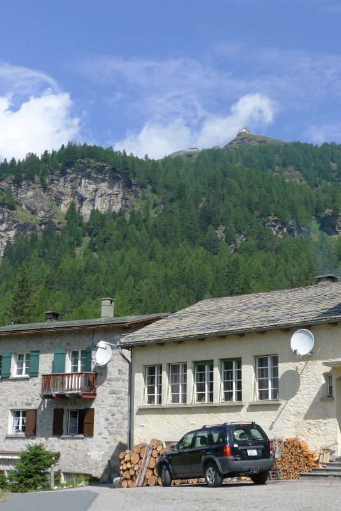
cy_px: 256
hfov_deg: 24.6
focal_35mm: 55
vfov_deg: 36.2
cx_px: 170
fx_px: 781
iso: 80
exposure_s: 1/640
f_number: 4
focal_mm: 11.7
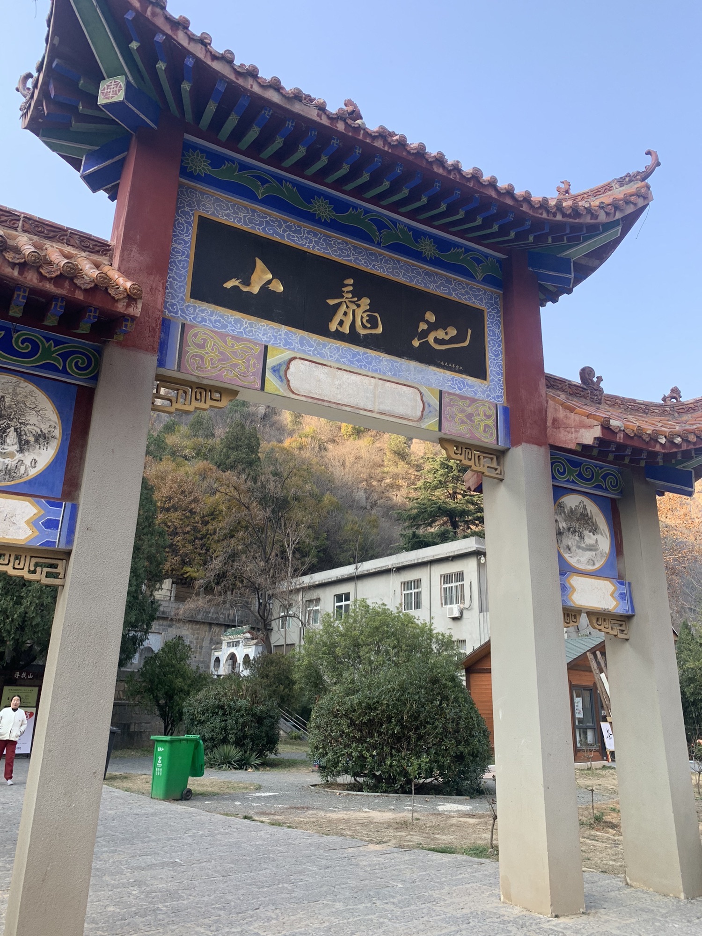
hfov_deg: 53.1
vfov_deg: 67.3
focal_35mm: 26
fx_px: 703
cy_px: 468
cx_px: 351
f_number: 1.8
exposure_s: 1/275
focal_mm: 4.25
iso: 25
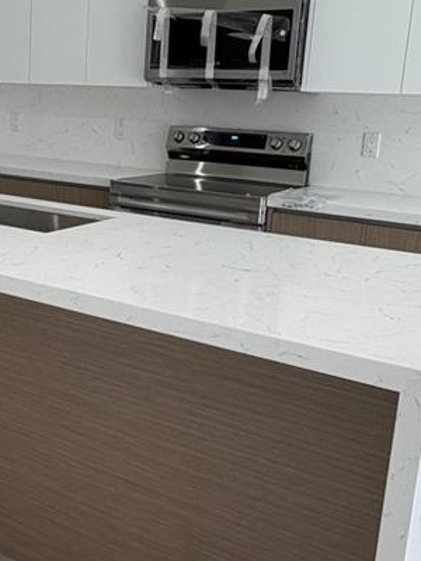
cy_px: 237
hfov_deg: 33.2
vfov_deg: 44.7
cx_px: 73
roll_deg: -2.2
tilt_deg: -10.3
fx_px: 681
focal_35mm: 42
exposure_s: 1/120
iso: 80
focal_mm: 2.22
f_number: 2.2
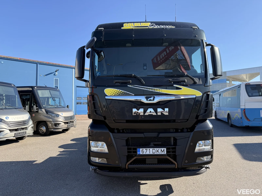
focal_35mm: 24
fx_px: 182
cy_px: 98
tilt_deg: +3.2
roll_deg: +1.0
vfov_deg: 56.8
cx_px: 131
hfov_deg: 71.6
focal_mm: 6.76
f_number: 1.78
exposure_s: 1/2232
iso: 100
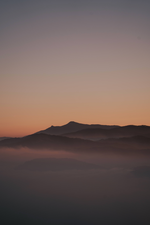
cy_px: 112
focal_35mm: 104
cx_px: 75
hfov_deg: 13.2
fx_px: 650
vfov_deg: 19.6
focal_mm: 104
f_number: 4.5
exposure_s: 1/160
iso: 160
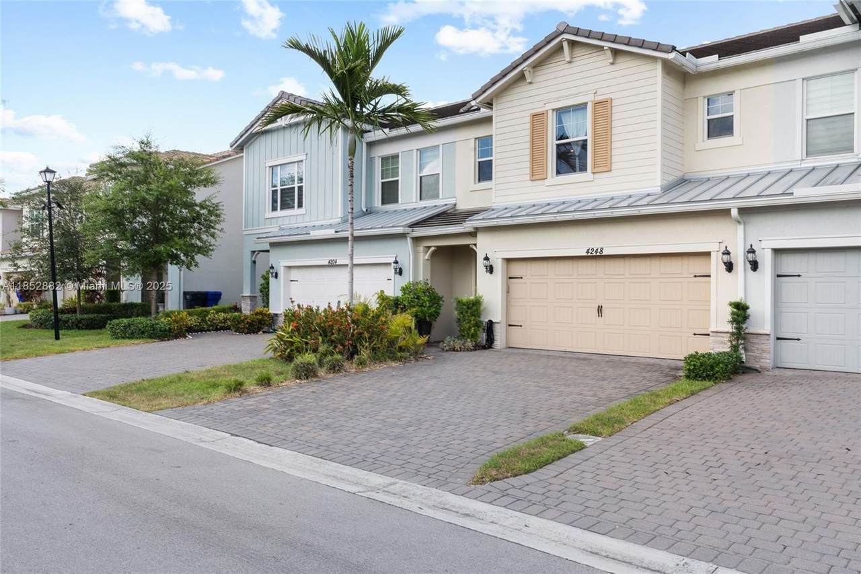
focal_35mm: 28
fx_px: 670
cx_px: 430
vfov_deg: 46.4
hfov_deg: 65.5
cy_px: 287
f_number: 14
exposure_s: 1/10
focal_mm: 28
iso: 250
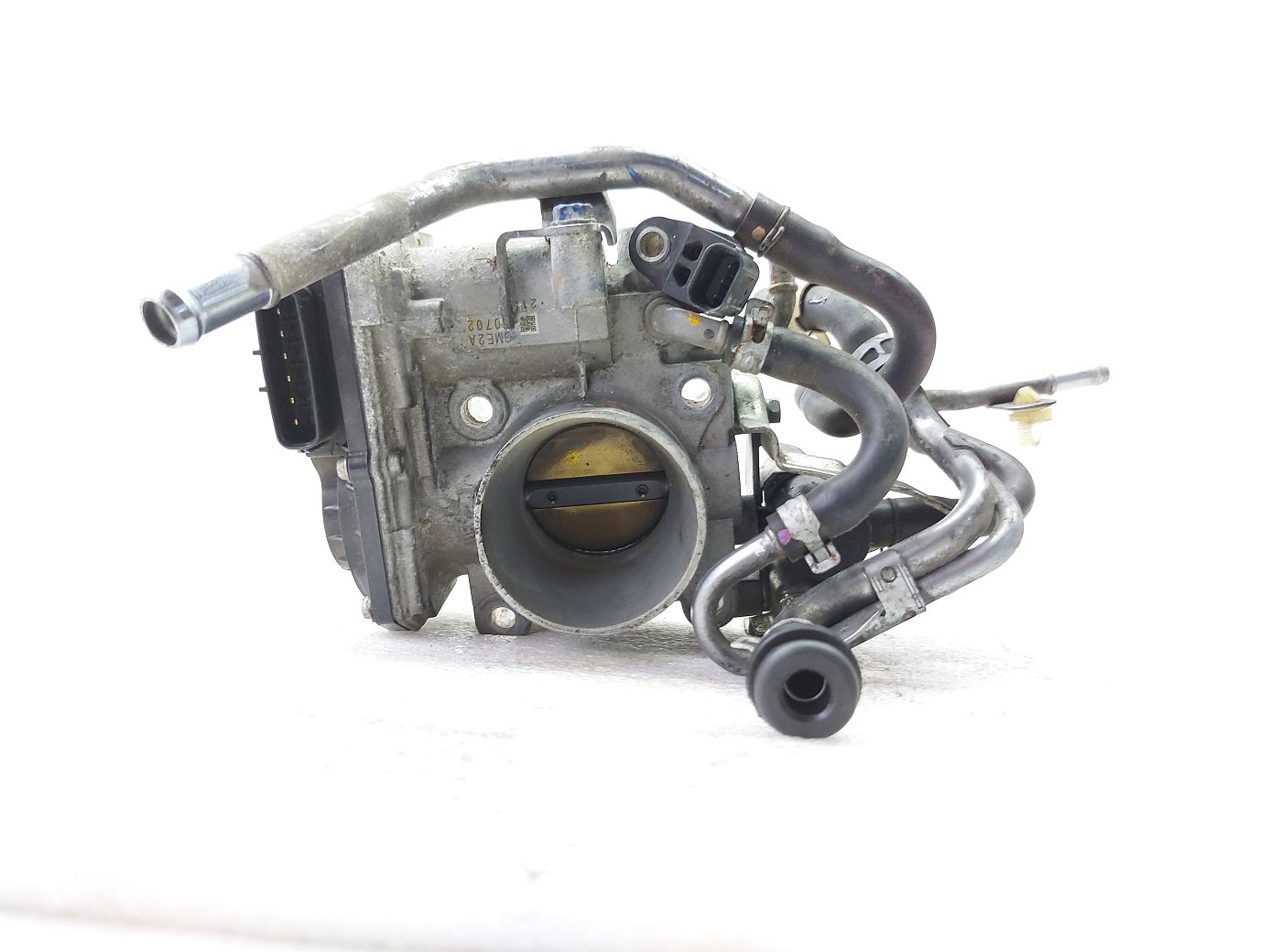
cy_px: 476
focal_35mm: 24
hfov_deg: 71.6
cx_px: 635
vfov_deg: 56.8
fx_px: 880
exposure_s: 1/50
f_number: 1.8
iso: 250
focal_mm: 5.23
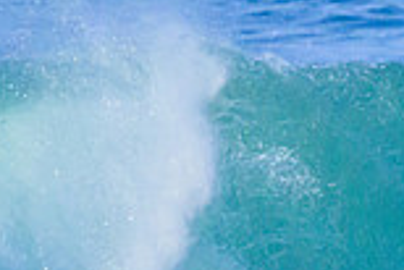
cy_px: 376
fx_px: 33743
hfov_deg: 0.7
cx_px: 498
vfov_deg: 0.5
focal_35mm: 3004
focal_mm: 800
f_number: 11
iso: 18000
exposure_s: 1/2500
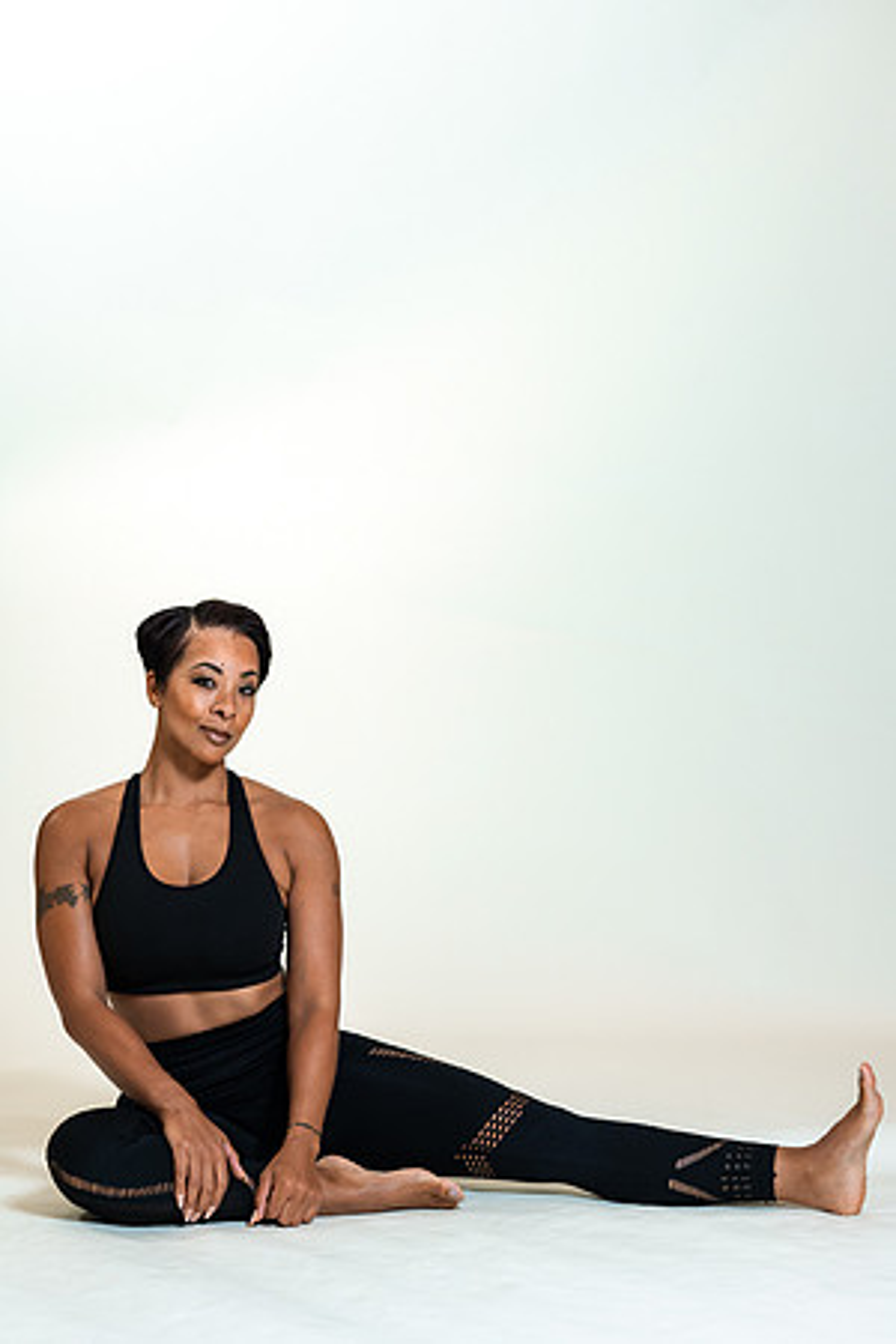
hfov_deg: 16.1
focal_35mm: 85
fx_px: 3173
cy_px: 672
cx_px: 448
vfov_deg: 23.9
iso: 320
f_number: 4
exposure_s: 1/160
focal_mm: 85
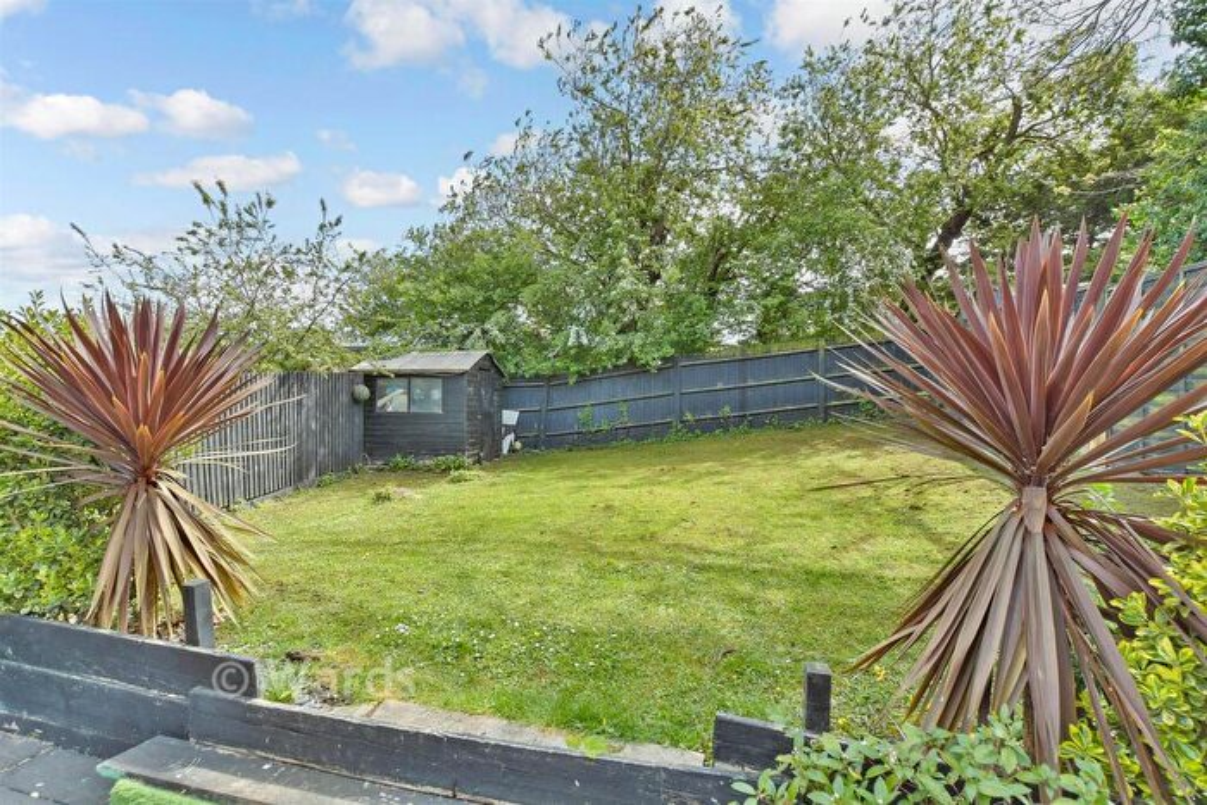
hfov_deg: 100.4
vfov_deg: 77.4
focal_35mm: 15
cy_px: 402
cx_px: 604
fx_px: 503
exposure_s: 1/200
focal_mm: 10
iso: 500
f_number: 7.1
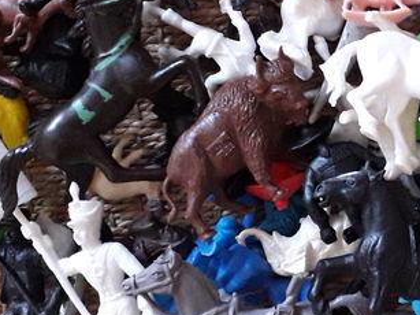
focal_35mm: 88
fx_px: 1067
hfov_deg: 21.0
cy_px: 123
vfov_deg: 16.8
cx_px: 482
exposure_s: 1/20
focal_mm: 3.6
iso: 400
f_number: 1.9
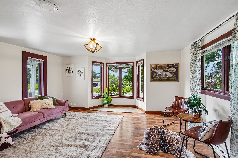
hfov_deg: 96.7
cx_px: 119
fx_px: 106
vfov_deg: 73.7
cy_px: 79
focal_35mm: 16
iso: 400
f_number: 8
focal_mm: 16
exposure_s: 1/30
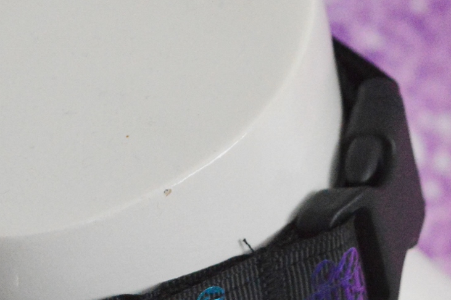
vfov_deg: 6.3
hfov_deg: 9.4
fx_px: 2741
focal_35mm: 219
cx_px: 120
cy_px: 266
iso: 4000
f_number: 5.3
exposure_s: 1/80
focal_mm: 48
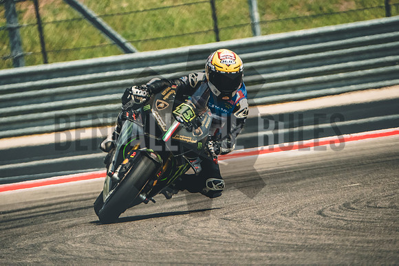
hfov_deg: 3.4
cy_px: 133
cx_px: 200
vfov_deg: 2.3
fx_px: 6651
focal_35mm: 600
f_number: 5.6
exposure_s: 1/2500
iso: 1250
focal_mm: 400
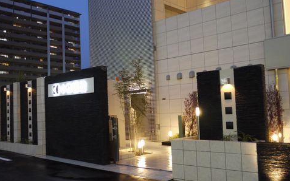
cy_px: 91
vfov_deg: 32.0
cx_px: 139
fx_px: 316
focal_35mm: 40
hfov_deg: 49.3
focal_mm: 18
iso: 800
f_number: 3.9
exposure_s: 1/15
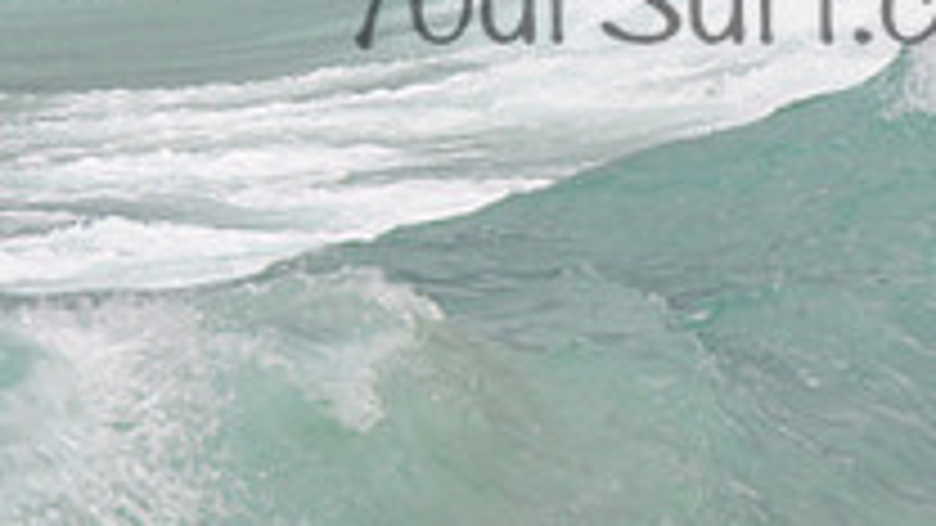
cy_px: -388
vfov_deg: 0.8
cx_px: 311
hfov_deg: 1.3
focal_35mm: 1608
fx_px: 39909
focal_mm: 400
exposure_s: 1/2000
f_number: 5.6
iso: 125
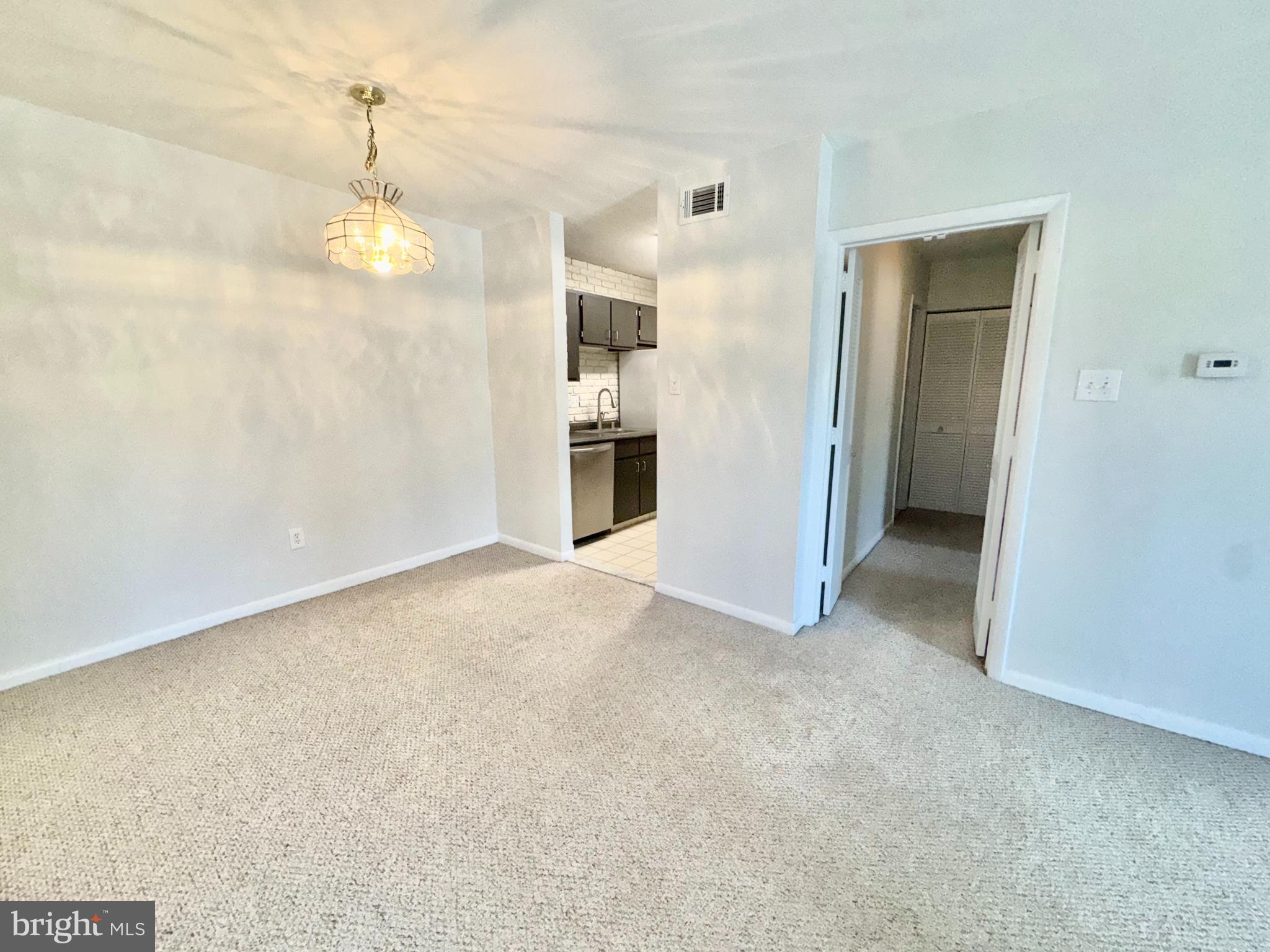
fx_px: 514
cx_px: 635
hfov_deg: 102.1
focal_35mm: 14
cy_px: 476
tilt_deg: -11.3
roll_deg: -0.1
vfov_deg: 85.7
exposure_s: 1/120
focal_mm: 2.22
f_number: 2.2
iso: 125
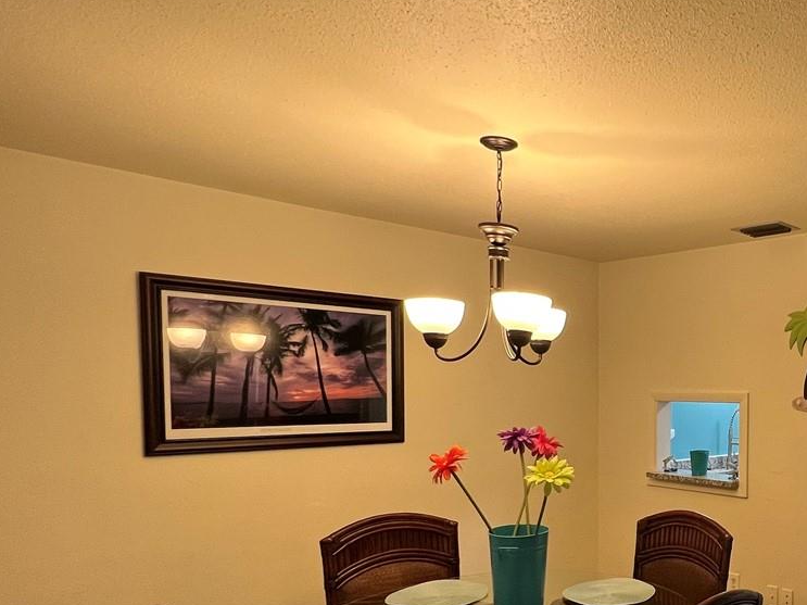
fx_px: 653
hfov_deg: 53.6
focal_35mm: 28
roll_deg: -0.9
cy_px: 428
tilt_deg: -3.5
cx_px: 757
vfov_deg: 48.4
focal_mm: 1.57
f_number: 1.8
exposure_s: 1/60
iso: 160
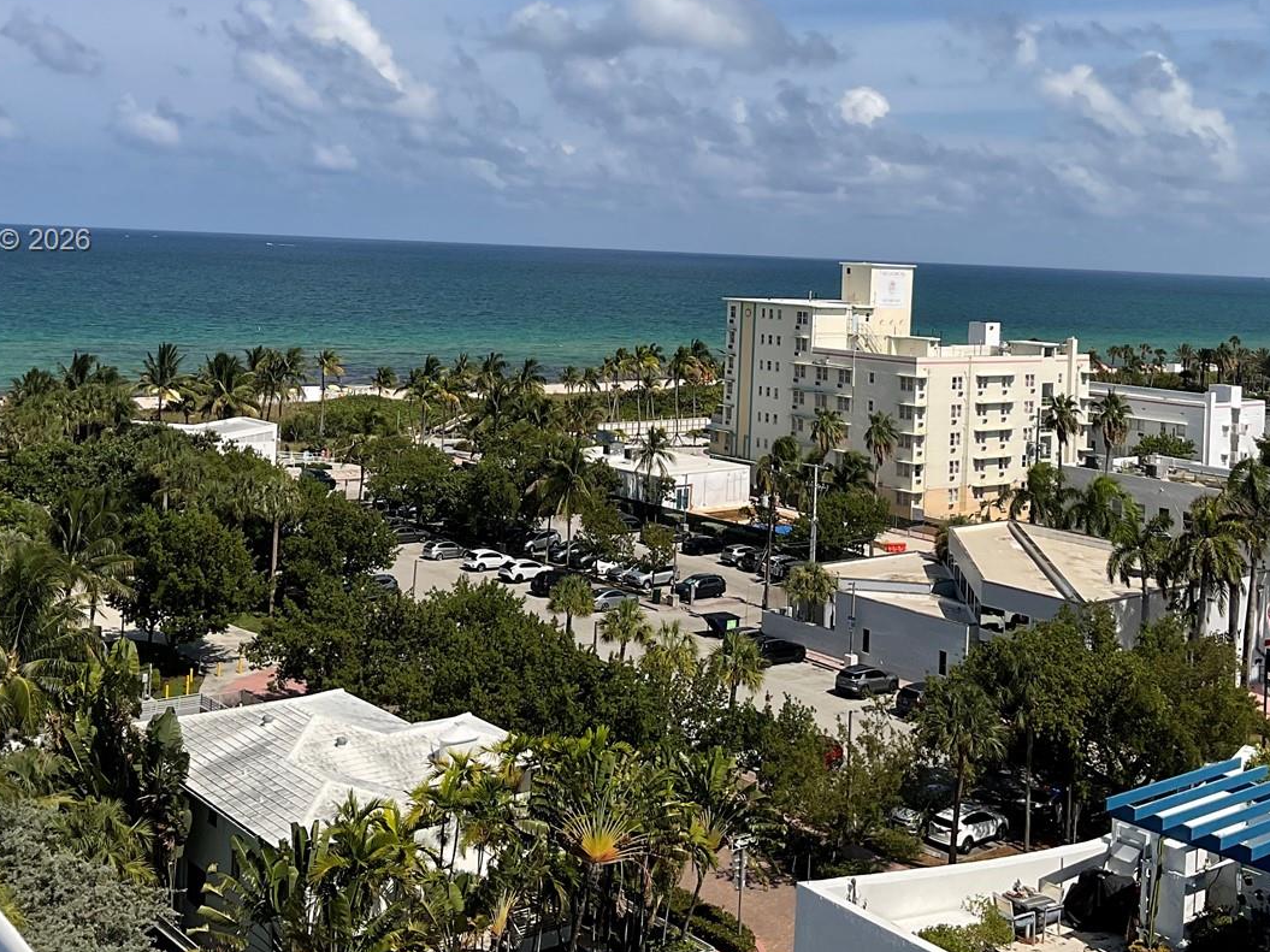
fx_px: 1614
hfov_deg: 42.9
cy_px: 242
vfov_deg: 32.3
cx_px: 679
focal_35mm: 44
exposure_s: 1/3788
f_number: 1.8
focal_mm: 3
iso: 20
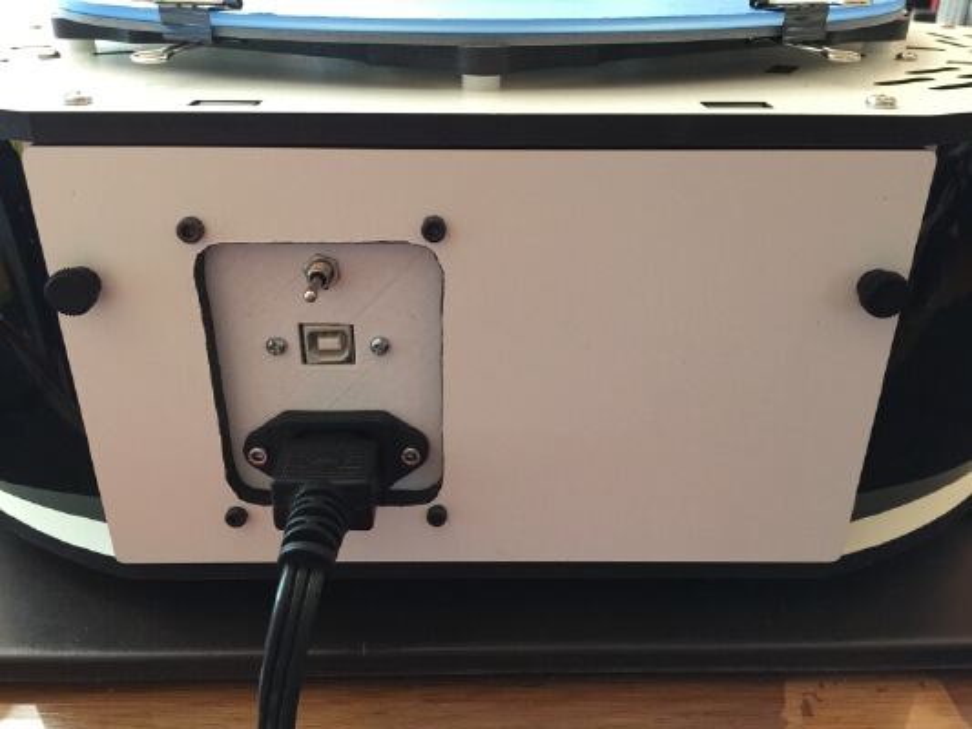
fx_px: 814
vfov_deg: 48.2
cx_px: 486
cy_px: 364
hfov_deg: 61.6
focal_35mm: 29
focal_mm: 4.15
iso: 125
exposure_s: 1/15
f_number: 2.2
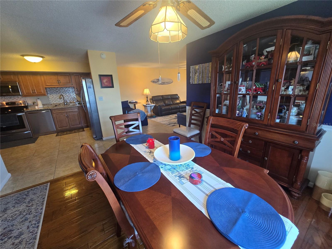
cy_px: 124
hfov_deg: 106.2
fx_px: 125
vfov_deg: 89.9
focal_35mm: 13
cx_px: 166
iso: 320
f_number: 2.2
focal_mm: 2.2
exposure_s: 1/60
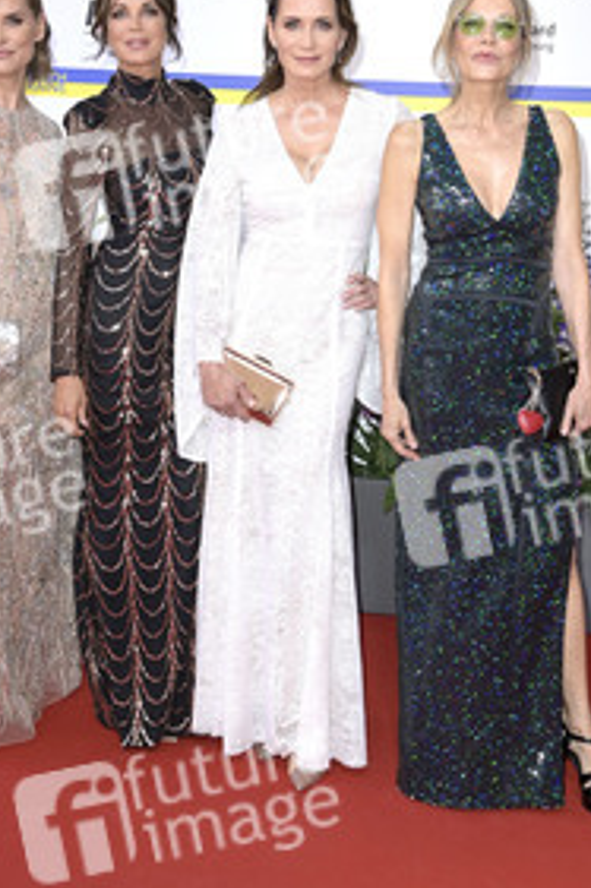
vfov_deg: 31.3
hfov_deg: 21.2
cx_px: 269
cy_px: 335
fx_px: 1578
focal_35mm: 64
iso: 640
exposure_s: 1/250
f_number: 5.6
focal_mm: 45
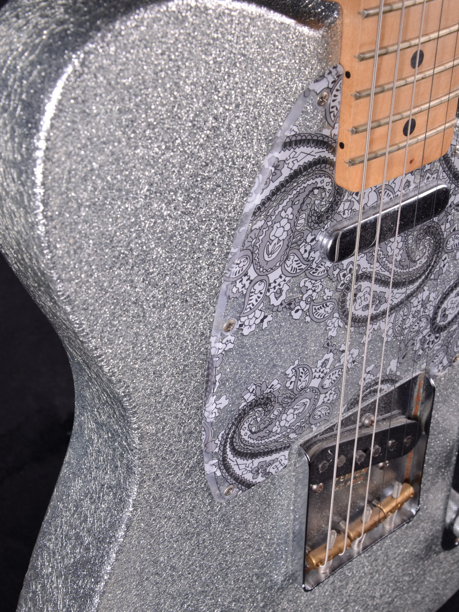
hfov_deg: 25.4
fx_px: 1017
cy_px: 277
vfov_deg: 33.5
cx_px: 230
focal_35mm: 58
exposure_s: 1/200
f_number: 13
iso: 200
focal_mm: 35
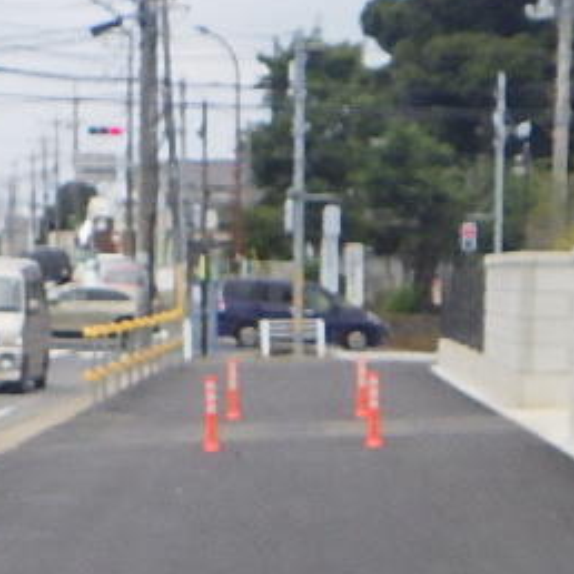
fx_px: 2308
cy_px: 808
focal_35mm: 123
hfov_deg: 14.2
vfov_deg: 13.5
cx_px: 254
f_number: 4.2
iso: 250
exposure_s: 1/1250
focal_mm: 5
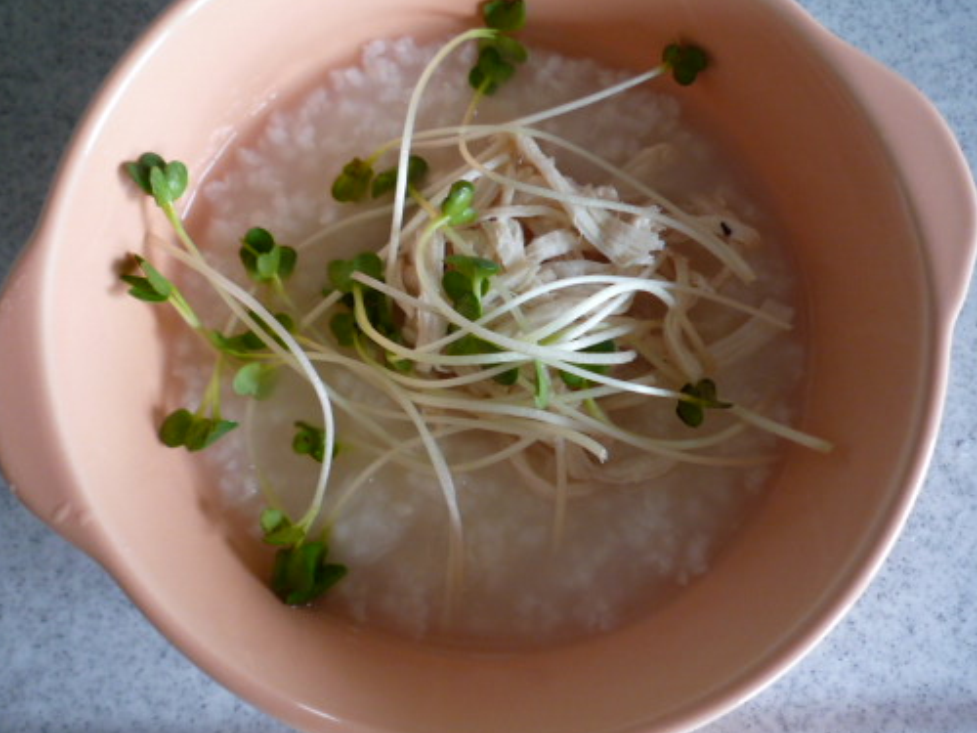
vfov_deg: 44.1
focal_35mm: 32
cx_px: 479
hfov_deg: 56.8
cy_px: 323
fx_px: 903
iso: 160
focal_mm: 4.4
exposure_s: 1/30
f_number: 2.8
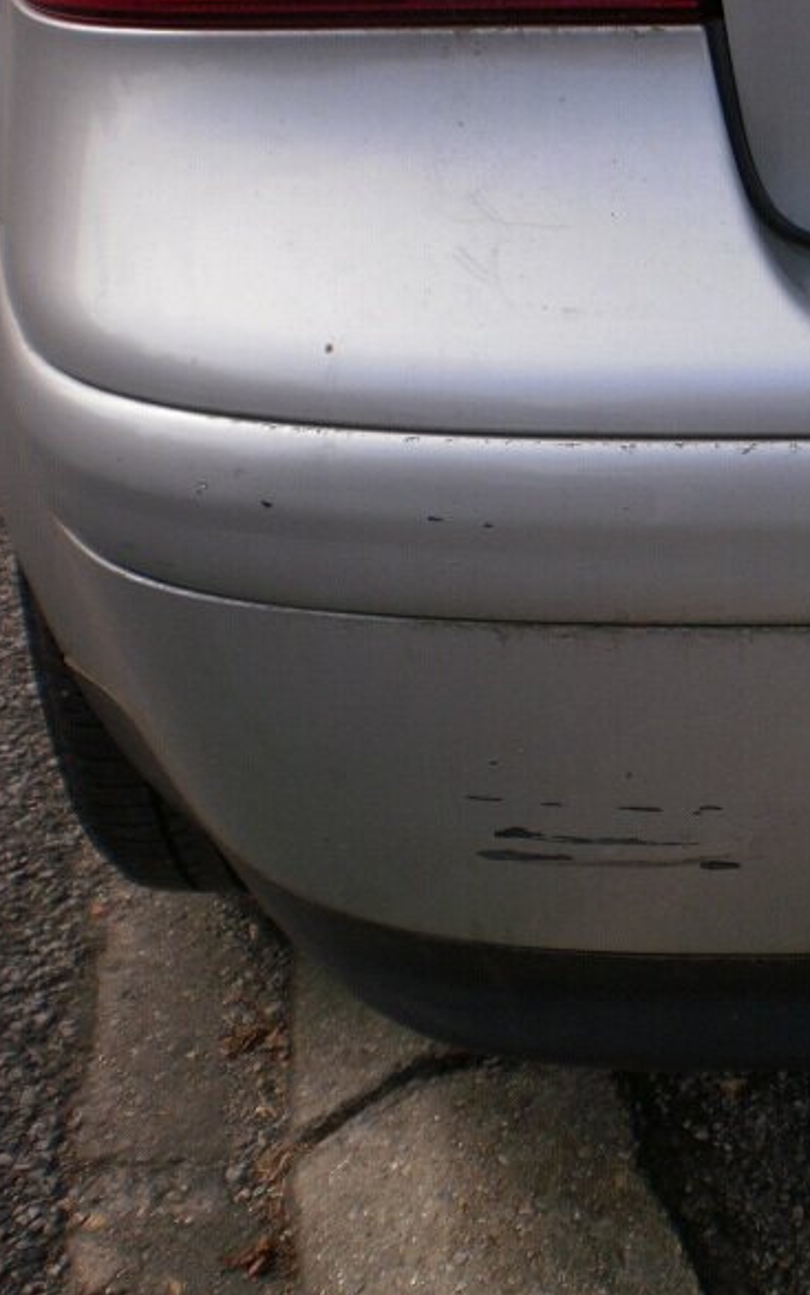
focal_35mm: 52
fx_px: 1836
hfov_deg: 23.5
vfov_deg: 38.9
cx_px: 859
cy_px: 640
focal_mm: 6.3
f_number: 4.6
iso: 100
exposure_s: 1/640
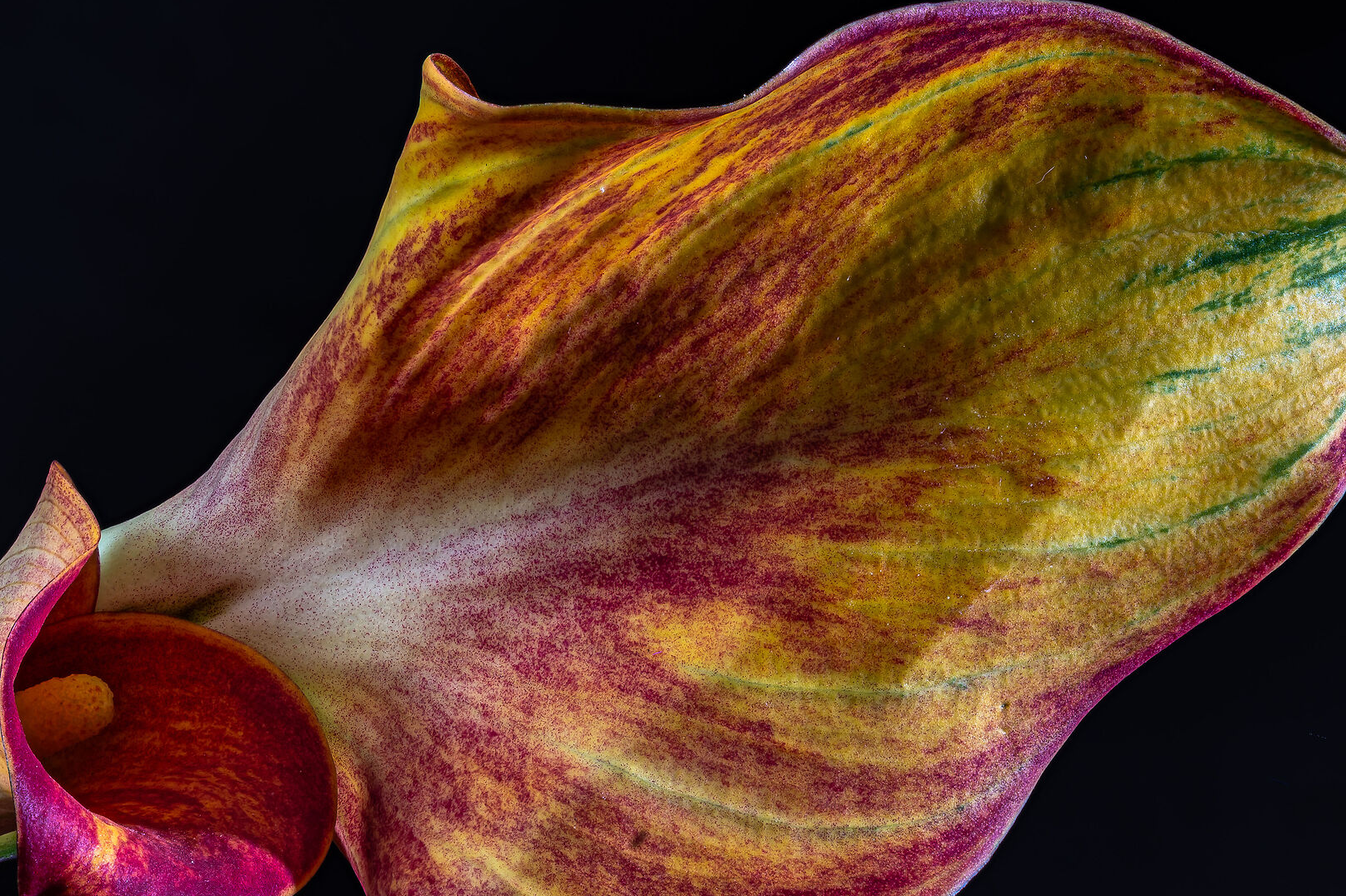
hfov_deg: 13.2
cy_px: 495
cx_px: 706
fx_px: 5829
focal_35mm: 156
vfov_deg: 8.8
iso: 100
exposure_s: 1/2.5
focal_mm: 105
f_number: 14
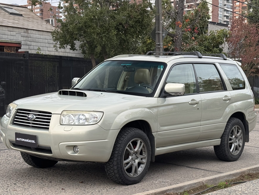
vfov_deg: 21.0
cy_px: 113
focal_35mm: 70
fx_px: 524
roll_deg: -0.4
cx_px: 131
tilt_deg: -1.9
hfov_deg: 27.8
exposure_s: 1/407
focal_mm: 6.76
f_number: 1.78
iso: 64
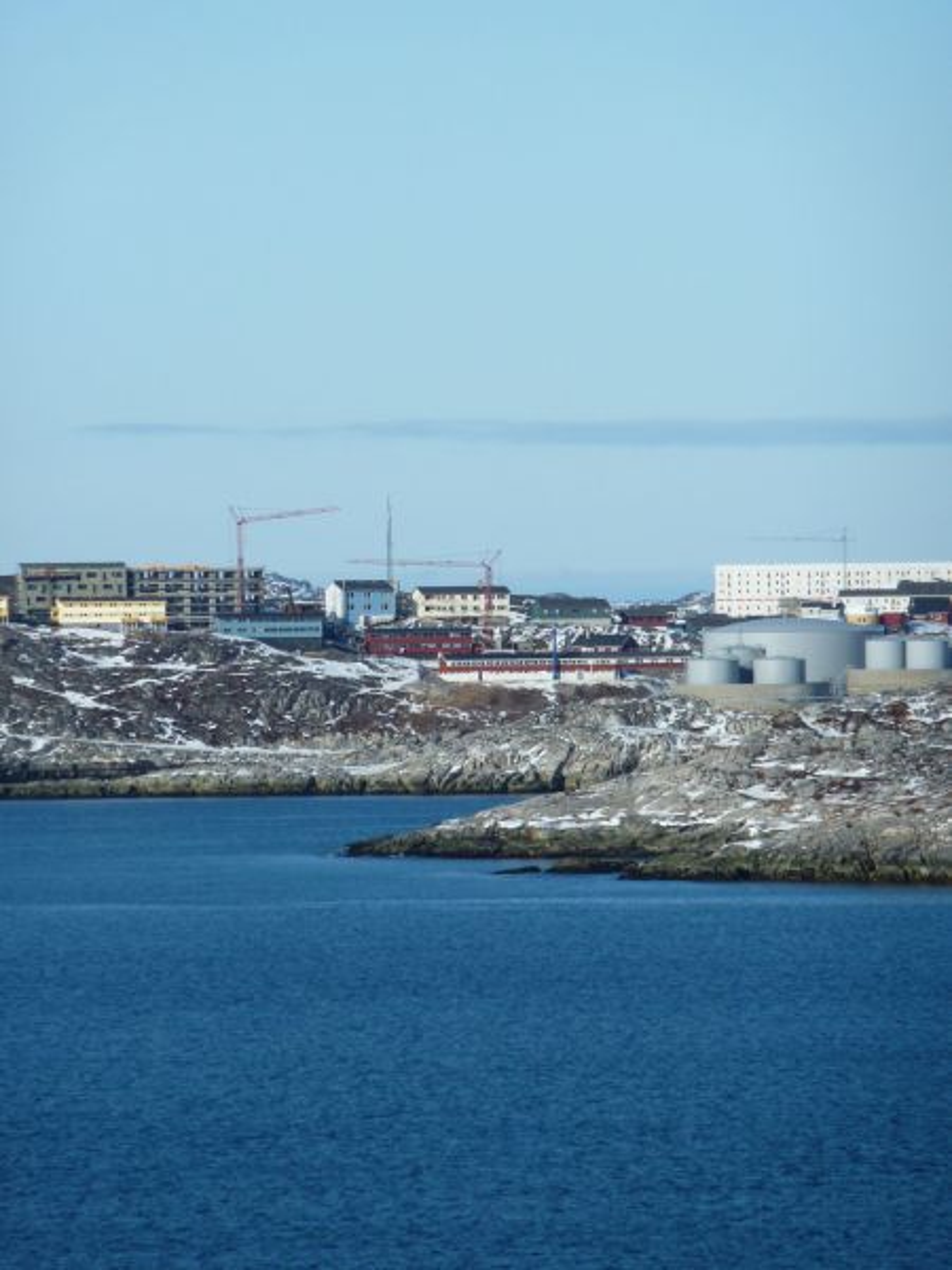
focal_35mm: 300
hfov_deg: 5.0
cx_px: 476
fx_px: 11001
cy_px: 635
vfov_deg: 6.6
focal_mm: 49.2
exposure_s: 1/640
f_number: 5.6
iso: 80
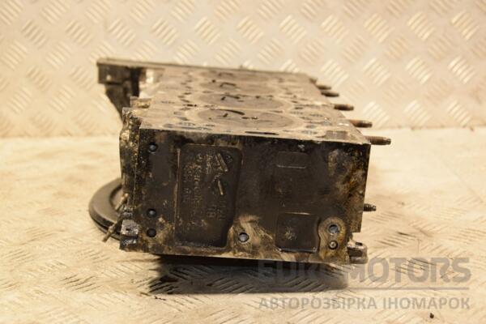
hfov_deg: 33.4
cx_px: 243
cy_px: 162
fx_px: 810
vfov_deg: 22.6
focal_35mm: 60
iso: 800
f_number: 4.8
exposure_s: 1/125
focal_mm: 40
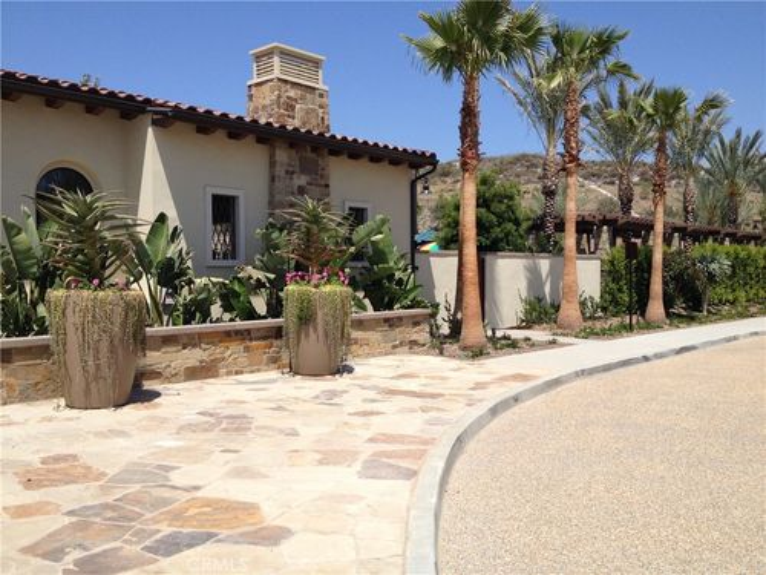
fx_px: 774
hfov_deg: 52.6
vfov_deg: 40.7
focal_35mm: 35
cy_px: 288
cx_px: 383
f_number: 2.4
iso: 50
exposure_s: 1/1972
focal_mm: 4.28
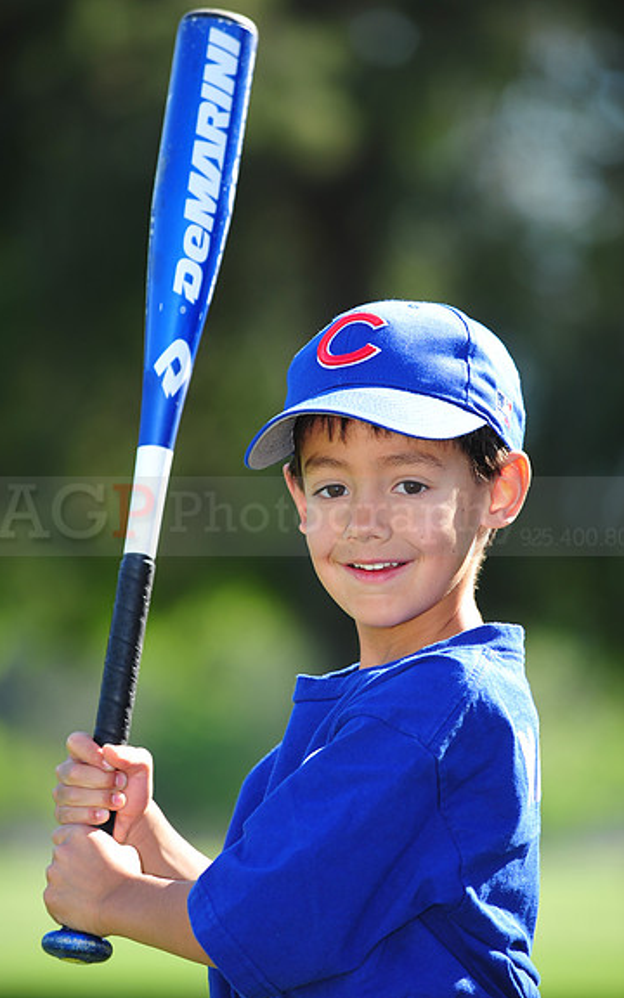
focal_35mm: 205
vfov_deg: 10.2
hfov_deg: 6.4
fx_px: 5578
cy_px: 501
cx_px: 296
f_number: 4.5
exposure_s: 1/400
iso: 200
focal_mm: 200
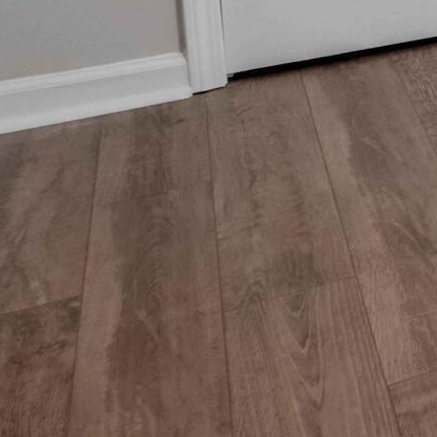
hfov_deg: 13.3
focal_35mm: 89
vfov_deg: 16.8
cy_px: -300
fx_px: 1271
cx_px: 1107
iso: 400
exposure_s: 1/25
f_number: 11
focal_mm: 15
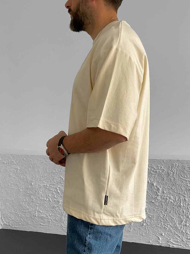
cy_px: 197
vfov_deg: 39.1
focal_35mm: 47
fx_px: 344
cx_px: 107
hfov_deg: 30.8
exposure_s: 1/120
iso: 50
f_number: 1.8
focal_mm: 3
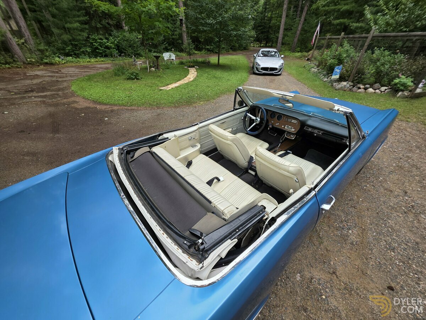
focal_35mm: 13
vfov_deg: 89.9
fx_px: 160
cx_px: 213
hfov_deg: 106.2
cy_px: 160
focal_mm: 2.2
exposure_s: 1/120
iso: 20
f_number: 1.9
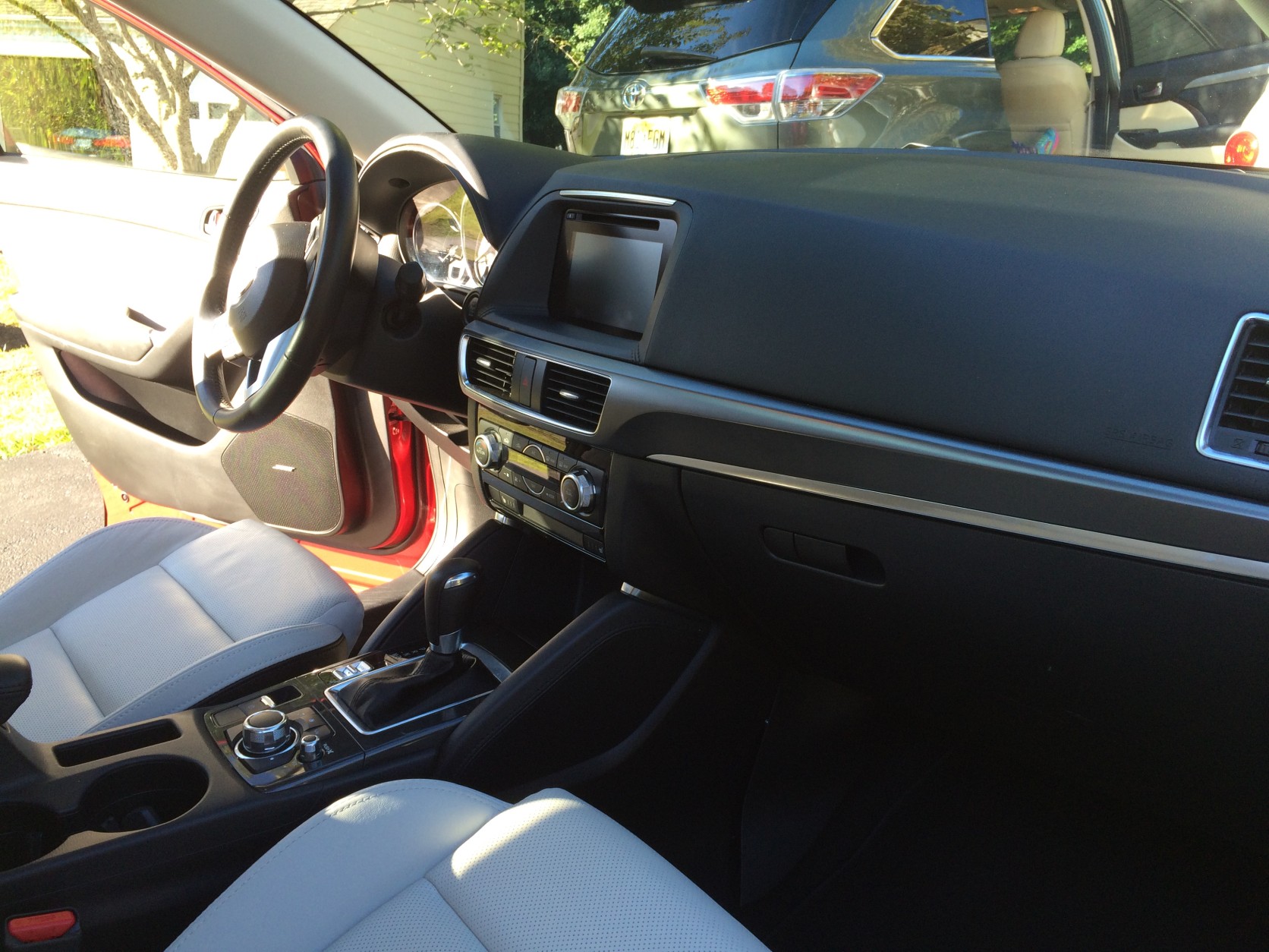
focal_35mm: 29
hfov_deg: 61.7
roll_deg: -3.0
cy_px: 476
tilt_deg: -19.0
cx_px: 634
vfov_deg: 48.2
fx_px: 1063
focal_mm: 4.15
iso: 50
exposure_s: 1/120
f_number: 2.2
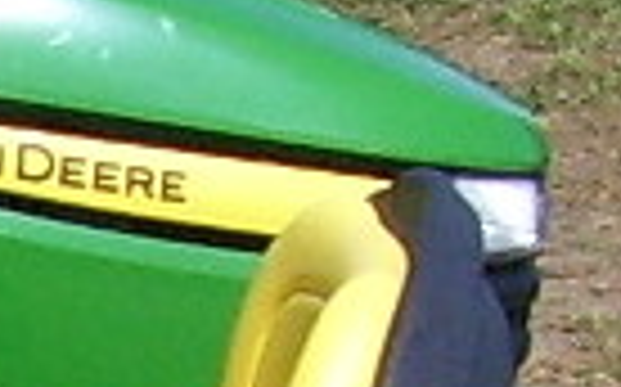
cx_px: -1152
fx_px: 4245
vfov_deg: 4.9
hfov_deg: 7.5
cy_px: 1246
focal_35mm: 251
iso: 80
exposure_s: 1/500
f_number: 4.8
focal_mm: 5.6
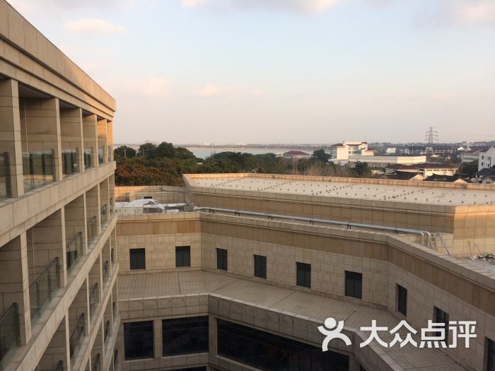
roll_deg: +0.6
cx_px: 248
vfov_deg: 48.2
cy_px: 186
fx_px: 415
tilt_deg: -6.5
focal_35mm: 29
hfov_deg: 61.7
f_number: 2.2
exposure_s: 1/570
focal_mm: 4.15
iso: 32
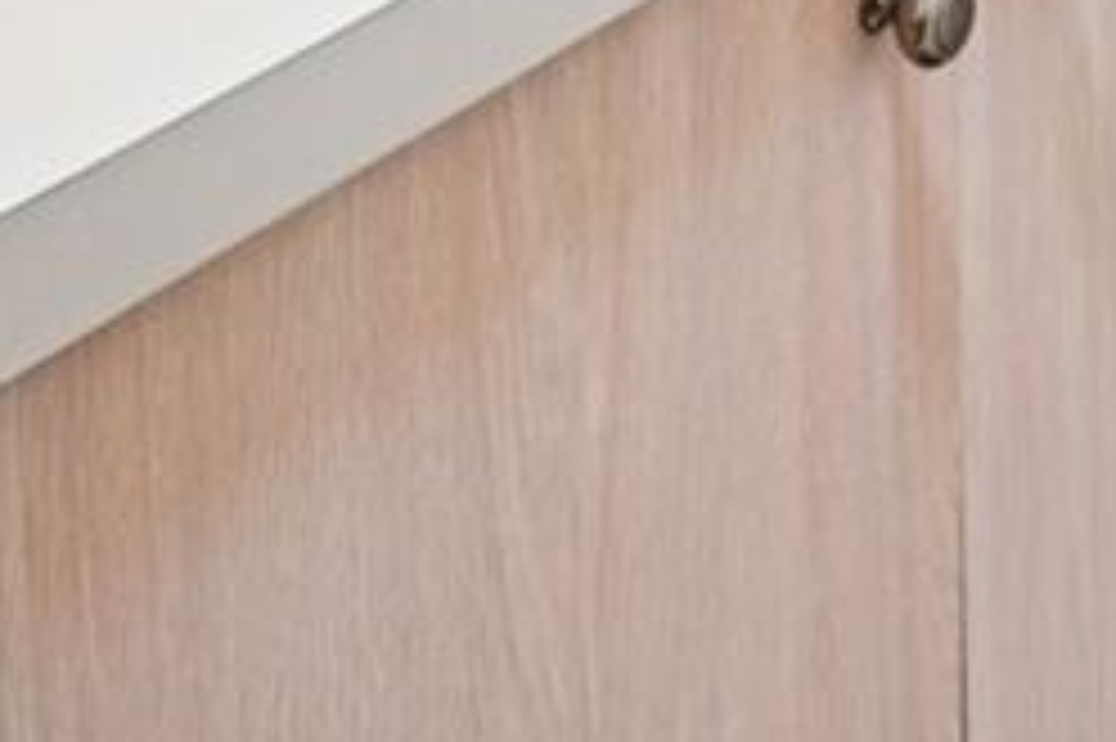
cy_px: -1587
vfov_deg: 9.1
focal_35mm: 116
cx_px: 1494
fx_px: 3593
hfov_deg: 16.6
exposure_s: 1/6
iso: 100
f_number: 8
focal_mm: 18
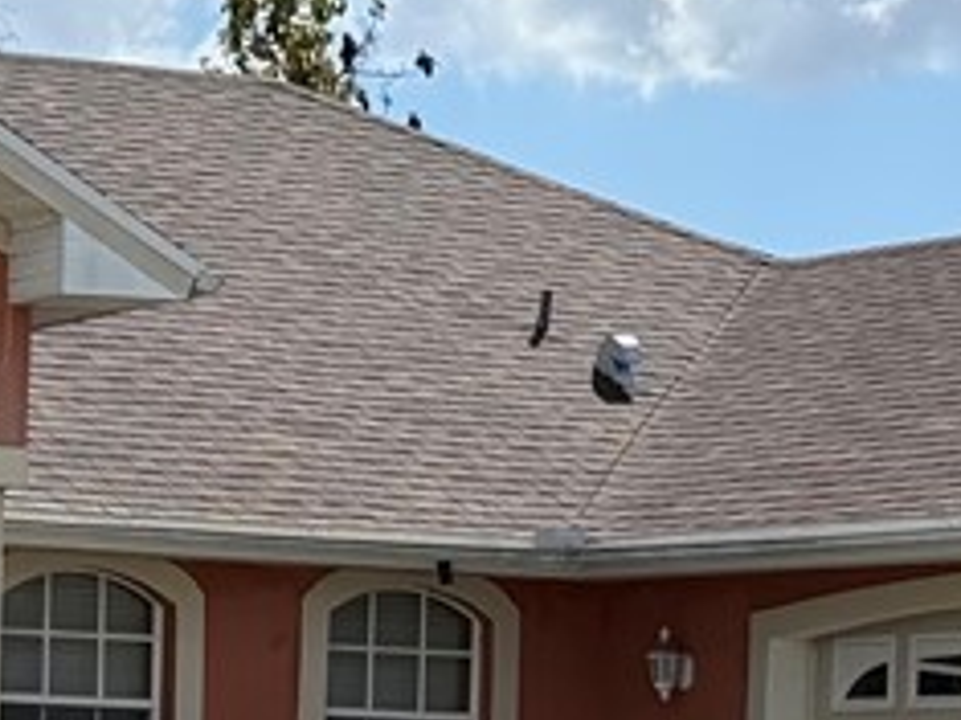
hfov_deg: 9.5
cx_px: 262
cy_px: 1117
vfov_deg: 7.0
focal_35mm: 209
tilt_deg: -2.5
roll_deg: -1.4
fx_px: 5799
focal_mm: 6.76
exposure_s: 1/5587
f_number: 1.78
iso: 100
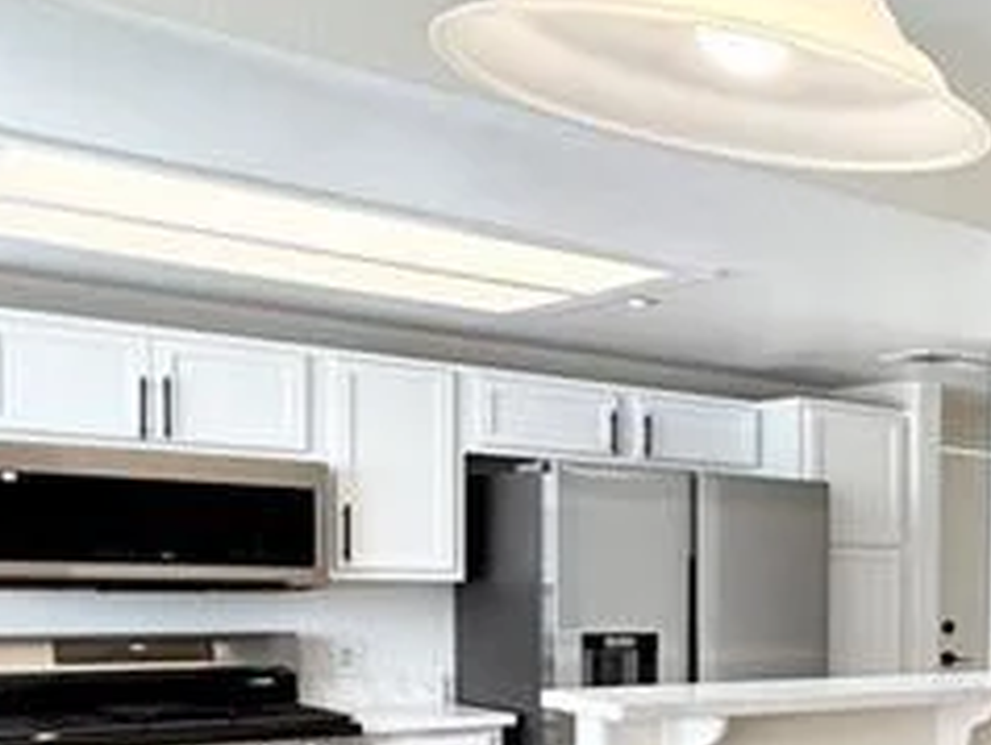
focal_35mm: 47
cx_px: 1595
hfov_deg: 25.7
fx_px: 1347
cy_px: 633
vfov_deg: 29.9
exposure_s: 1/125
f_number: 2.2
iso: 125
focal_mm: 2.22
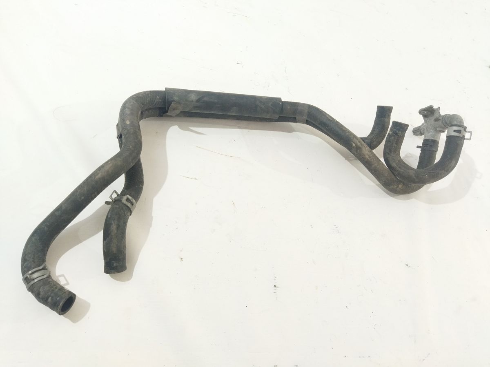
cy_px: 184
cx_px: 245
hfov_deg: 65.3
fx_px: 382
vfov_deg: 51.4
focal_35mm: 27
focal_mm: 4.71
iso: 200
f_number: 1.79
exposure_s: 1/50
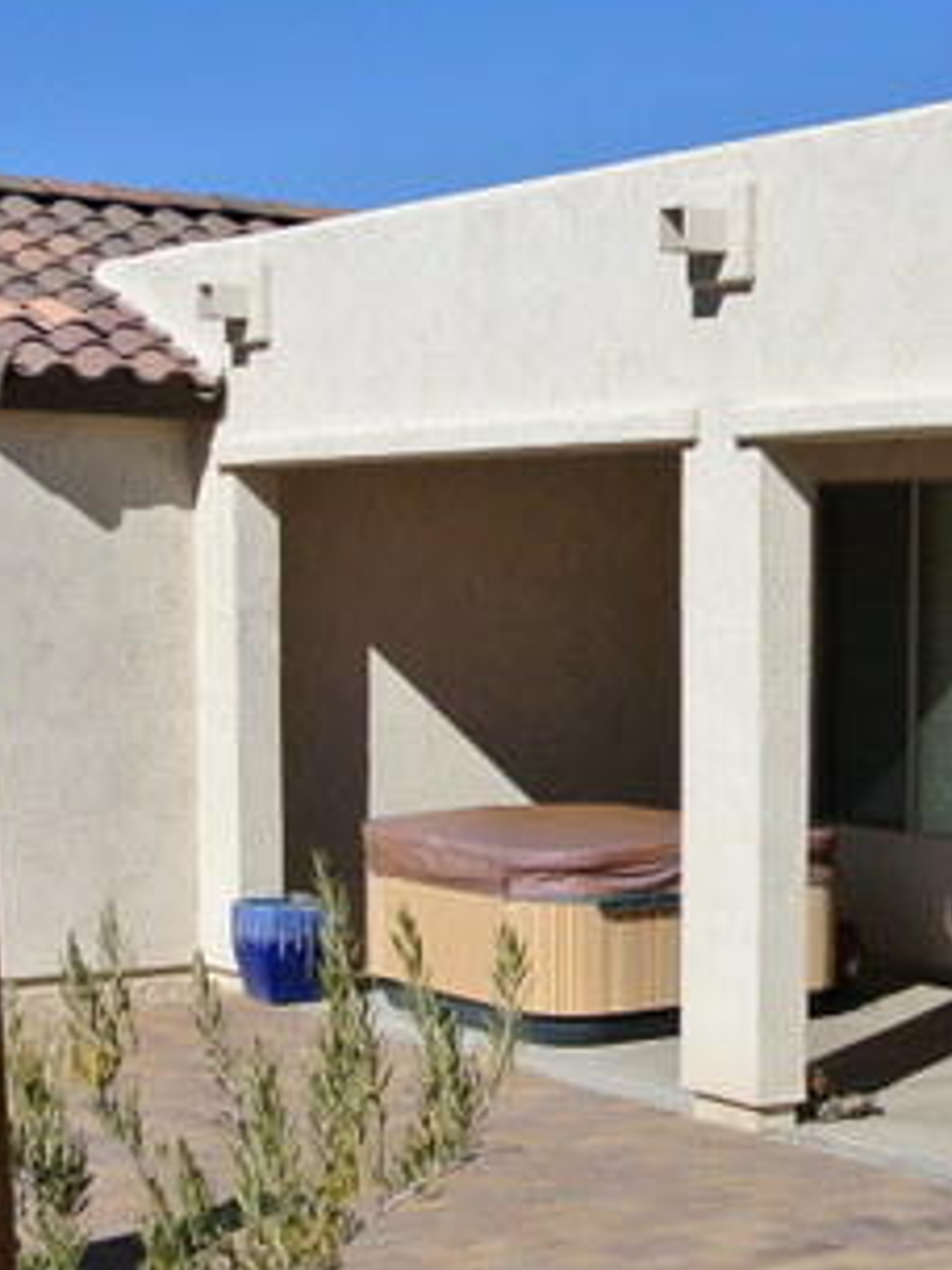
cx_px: 956
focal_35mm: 76
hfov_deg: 18.9
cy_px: 861
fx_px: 2787
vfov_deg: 25.5
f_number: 5
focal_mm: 11.4
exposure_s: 1/1000
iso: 100
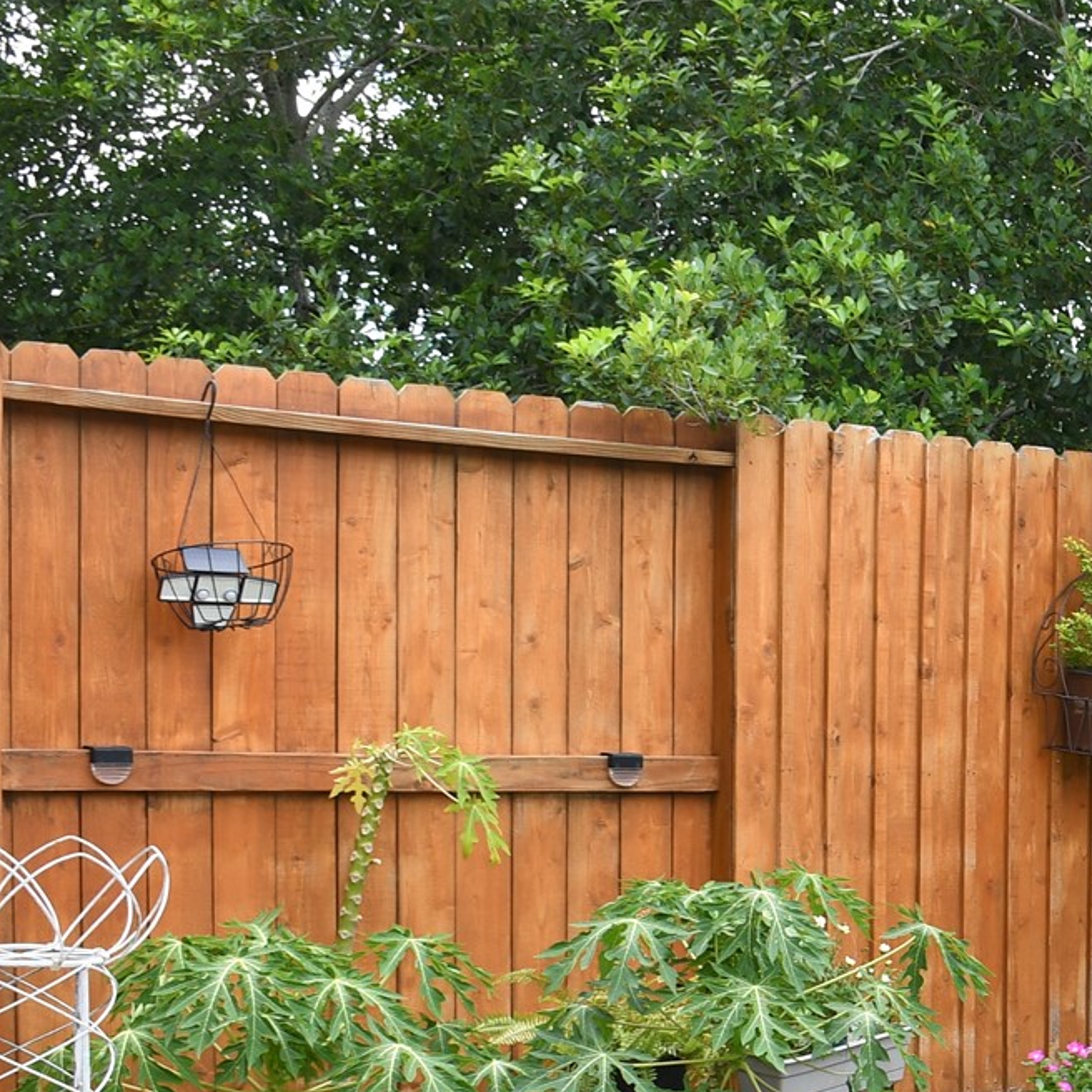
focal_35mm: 76
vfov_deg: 22.5
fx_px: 2712
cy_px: 876
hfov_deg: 20.4
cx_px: 1500
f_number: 8
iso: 160
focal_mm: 18
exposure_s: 1/100
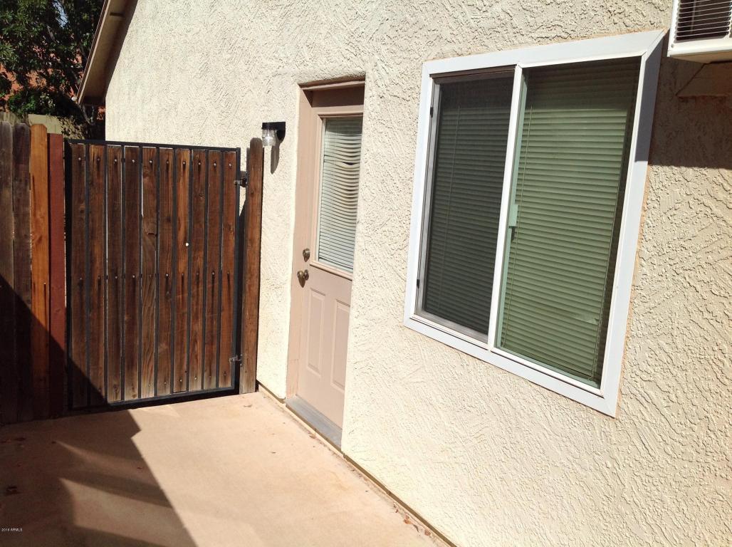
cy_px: 274
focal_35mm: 35
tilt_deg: -9.8
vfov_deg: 40.6
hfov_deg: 52.7
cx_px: 366
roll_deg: -4.3
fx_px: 739
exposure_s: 1/3788
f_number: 2.4
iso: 50
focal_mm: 4.28
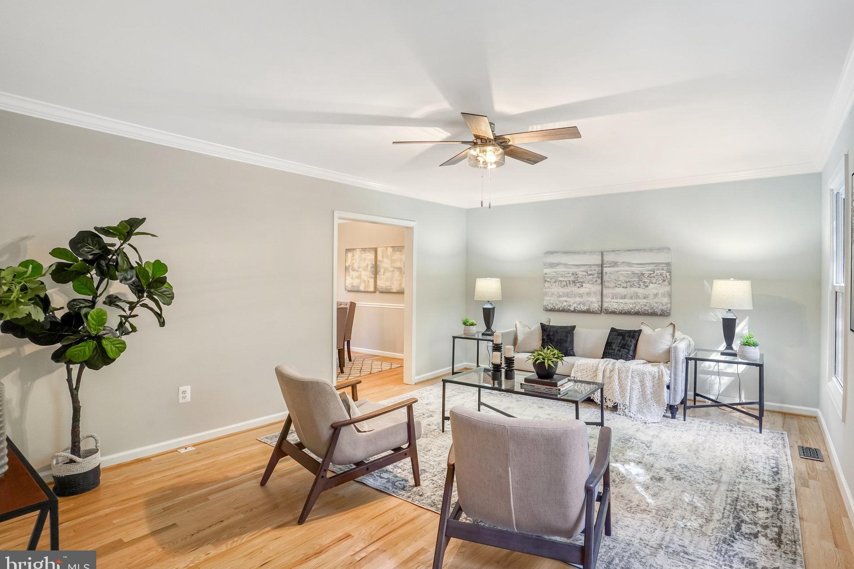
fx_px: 427
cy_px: 281
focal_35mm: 18
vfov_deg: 67.4
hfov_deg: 89.9
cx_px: 450
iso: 1250
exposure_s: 1/10
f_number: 8
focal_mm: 17
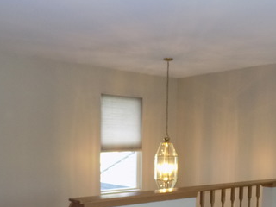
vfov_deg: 30.3
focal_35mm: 46
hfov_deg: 41.2
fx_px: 367
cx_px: 147
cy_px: 182
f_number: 3.1
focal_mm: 4
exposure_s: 1/60
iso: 360
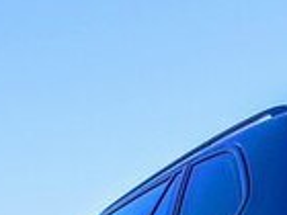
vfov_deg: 11.5
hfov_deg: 15.9
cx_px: 221
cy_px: 327
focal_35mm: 123
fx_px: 1020
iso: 50
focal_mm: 4.2
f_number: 1.7
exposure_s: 1/1056
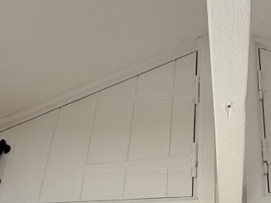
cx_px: 205
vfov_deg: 27.8
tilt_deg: +20.9
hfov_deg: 41.6
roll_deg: -1.2
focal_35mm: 44
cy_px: 258
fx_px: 344
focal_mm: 2.22
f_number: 2.2
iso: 50
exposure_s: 1/115
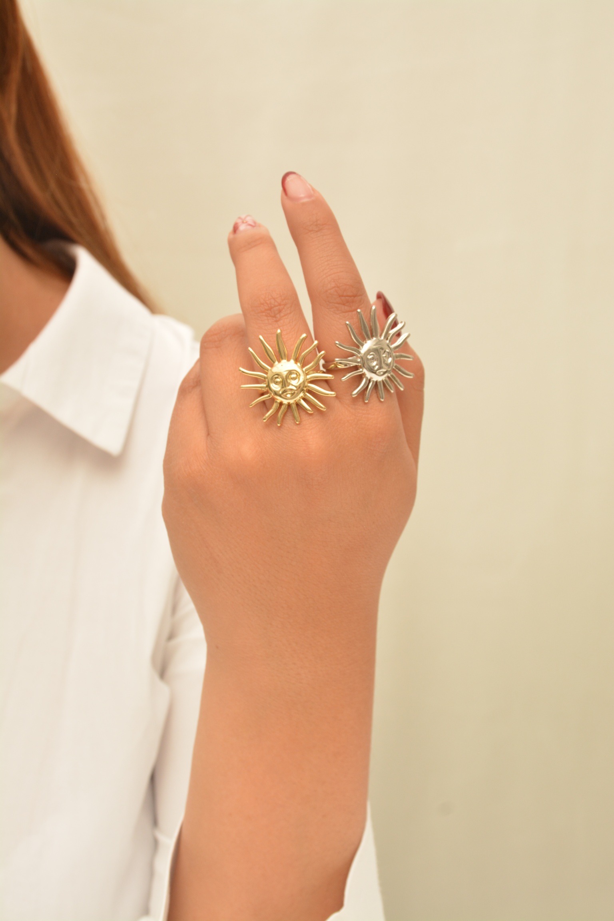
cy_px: 460
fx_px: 1535
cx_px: 307
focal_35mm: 60
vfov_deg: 33.4
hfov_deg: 22.6
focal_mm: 40
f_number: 10
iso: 500
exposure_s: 1/400
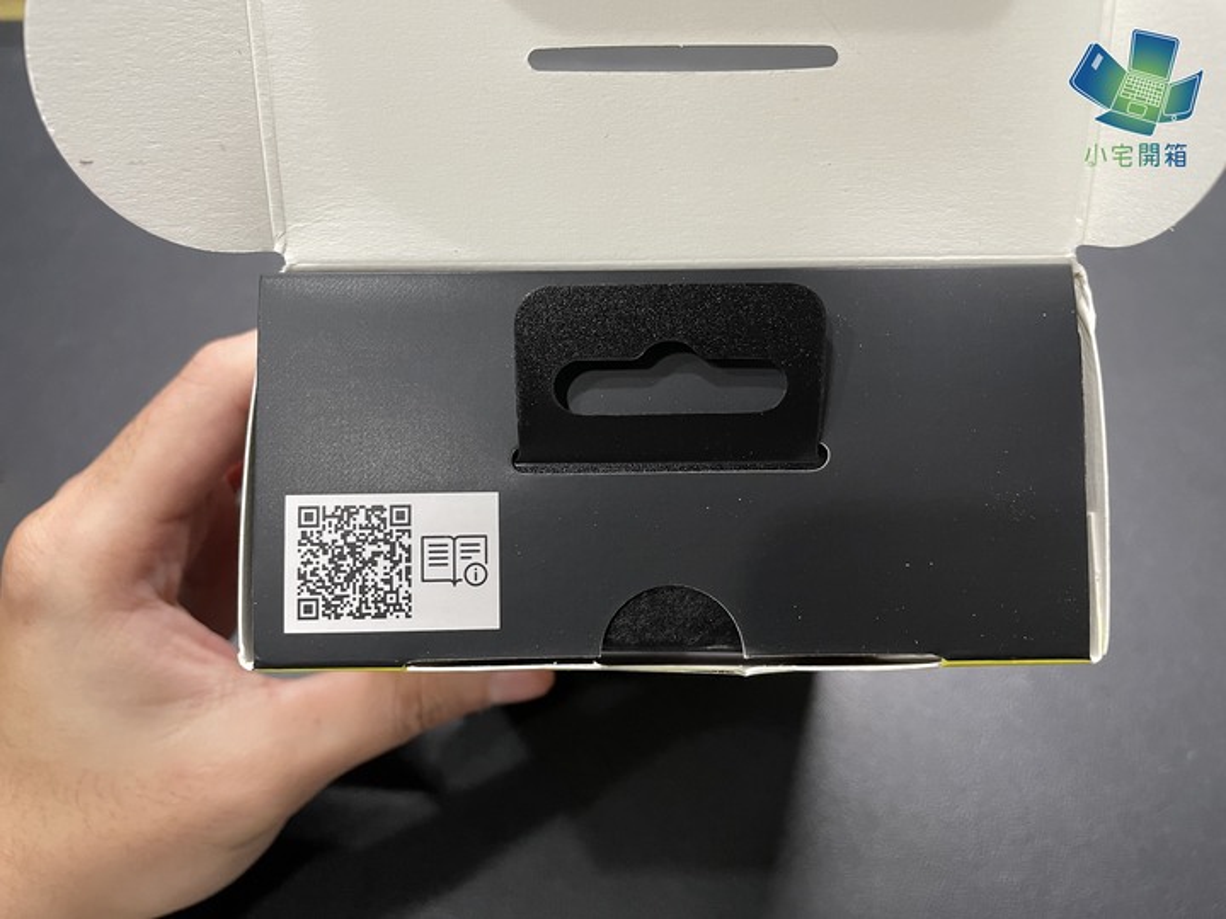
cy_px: 460
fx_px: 921
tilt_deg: -56.4
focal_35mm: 26
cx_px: 613
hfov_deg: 67.3
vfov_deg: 53.1
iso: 250
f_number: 1.6
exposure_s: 1/59
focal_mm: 4.2
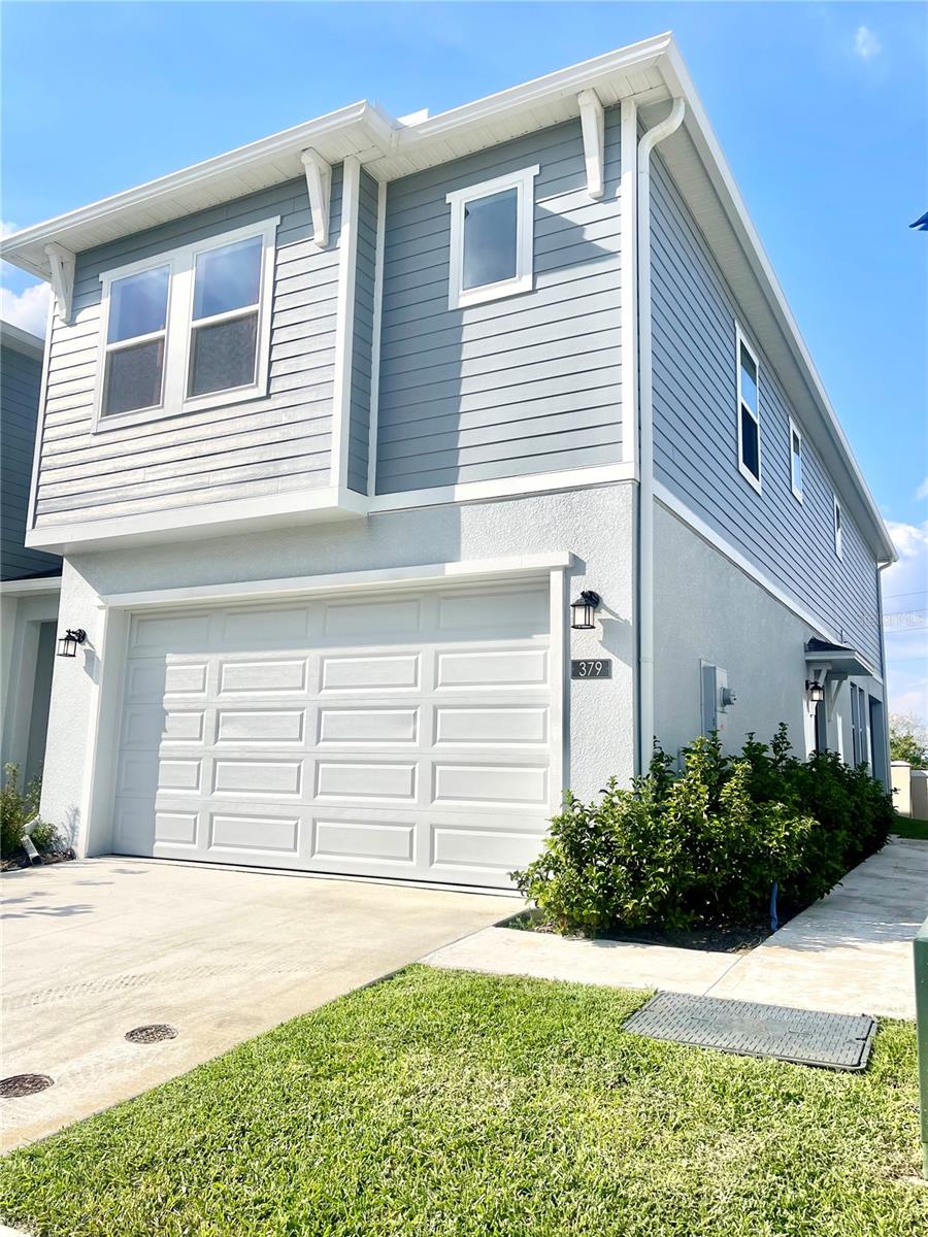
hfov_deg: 54.9
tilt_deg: +9.2
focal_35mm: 25
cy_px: 618
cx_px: 464
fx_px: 894
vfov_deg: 69.4
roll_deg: -3.0
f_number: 1.6
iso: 32
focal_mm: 5.1
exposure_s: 1/5618
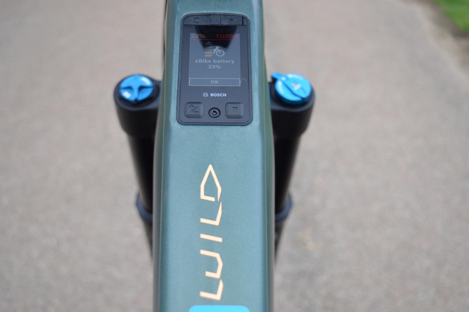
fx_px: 586
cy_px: 156
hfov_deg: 43.6
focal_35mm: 45
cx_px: 234
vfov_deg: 29.8
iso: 320
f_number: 5.6
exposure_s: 1/125
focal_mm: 30
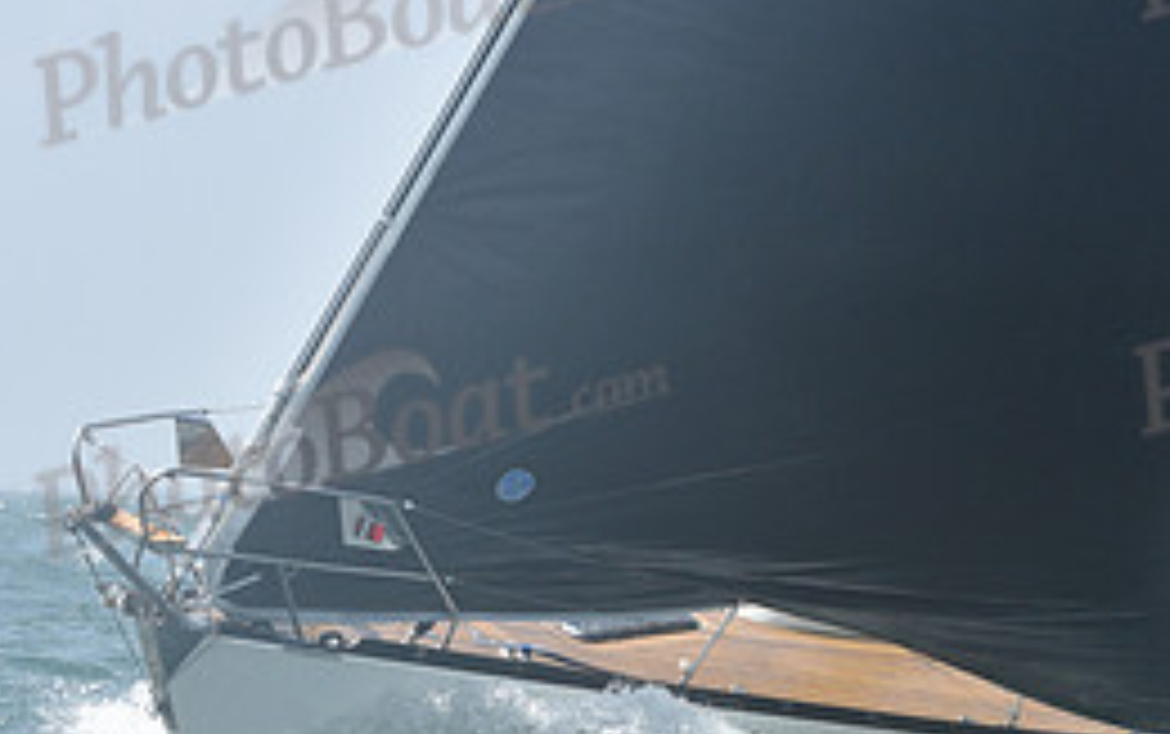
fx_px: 5074
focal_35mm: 159
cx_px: 904
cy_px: 615
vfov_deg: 8.2
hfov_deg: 13.1
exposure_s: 1/800
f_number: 9
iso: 320
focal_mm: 70
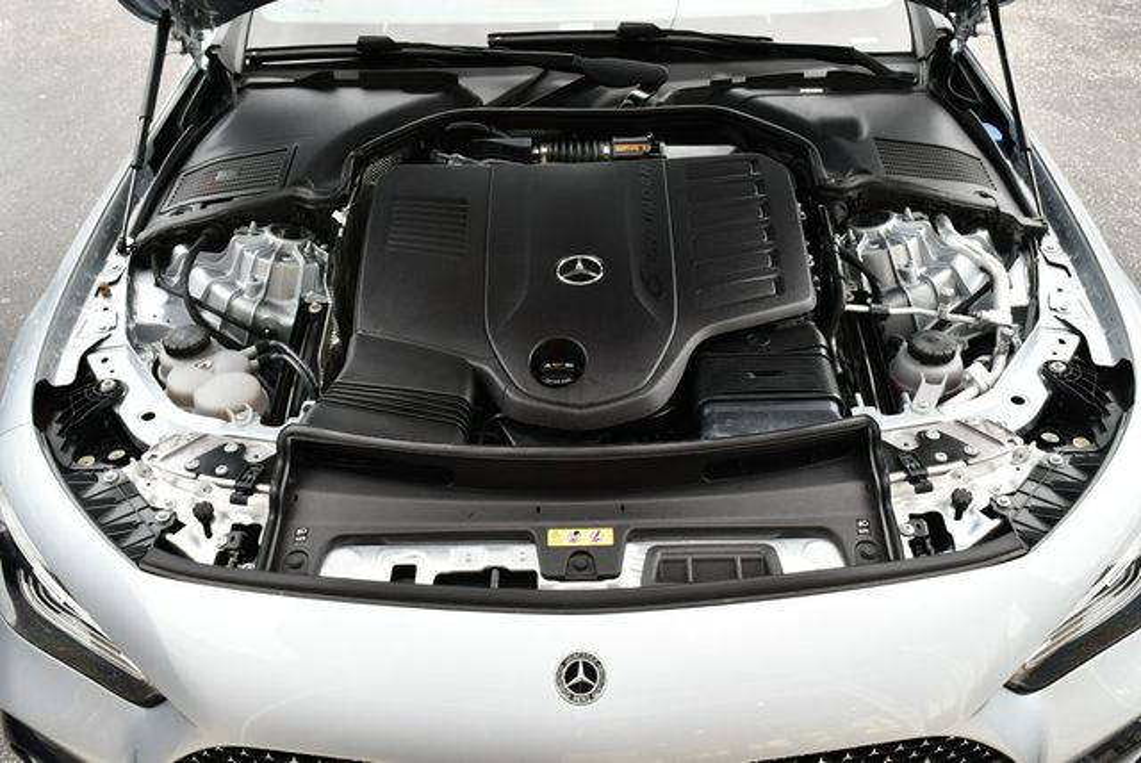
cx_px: 570
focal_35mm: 36
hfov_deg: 53.1
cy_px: 382
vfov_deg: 36.9
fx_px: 1142
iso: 400
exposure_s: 1/250
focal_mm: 18
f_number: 5.6
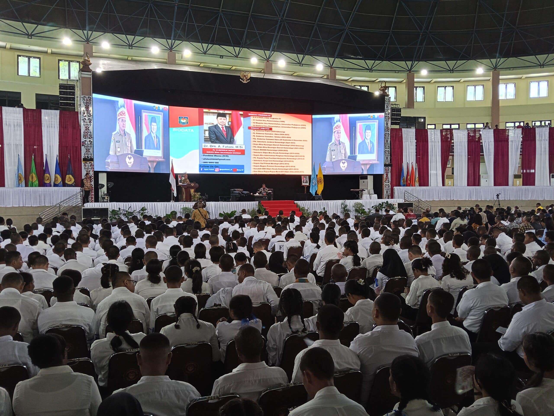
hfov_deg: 65.3
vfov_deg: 51.4
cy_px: 208
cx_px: 277
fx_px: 432
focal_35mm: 27
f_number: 1.8
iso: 400
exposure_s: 1/50
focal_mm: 3.98
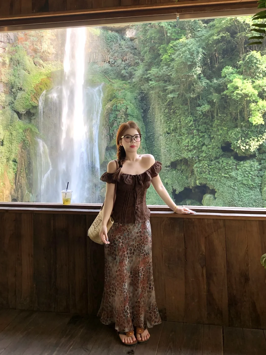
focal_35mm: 28
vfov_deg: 63.4
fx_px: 287
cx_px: 133
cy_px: 178
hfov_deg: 49.7
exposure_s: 1/128
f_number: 1.8
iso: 20
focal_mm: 3.99
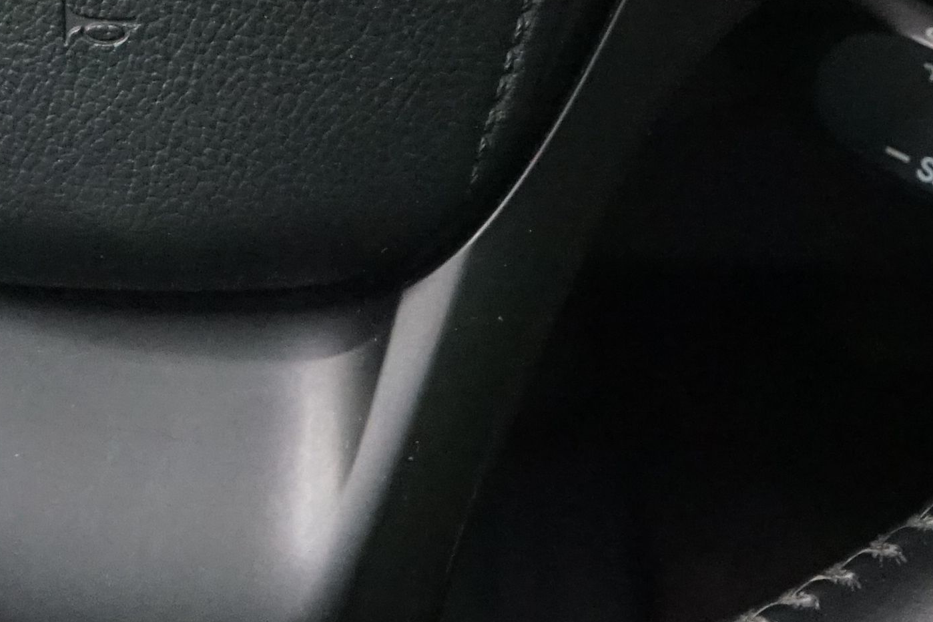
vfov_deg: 9.8
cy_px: -489
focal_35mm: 133
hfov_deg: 15.0
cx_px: -110
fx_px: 3447
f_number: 5.6
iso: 6400
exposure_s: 1/30
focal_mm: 31
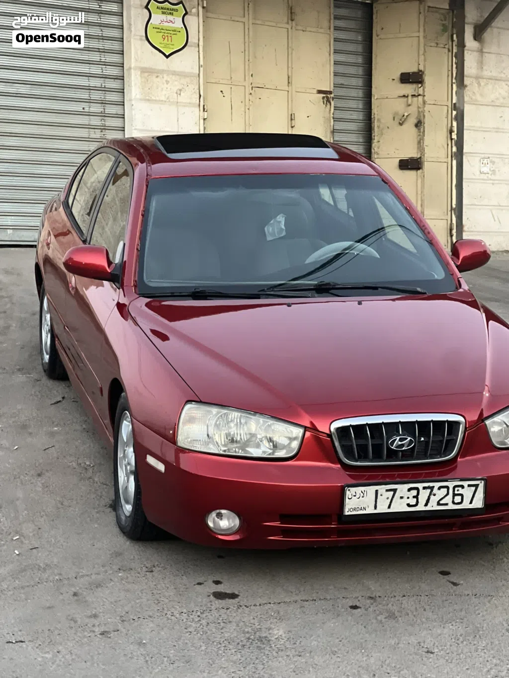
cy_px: 339
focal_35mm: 77
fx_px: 1509
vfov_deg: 25.3
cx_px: 254
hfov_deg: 19.1
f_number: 2.8
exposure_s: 1/25
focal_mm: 9
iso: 400
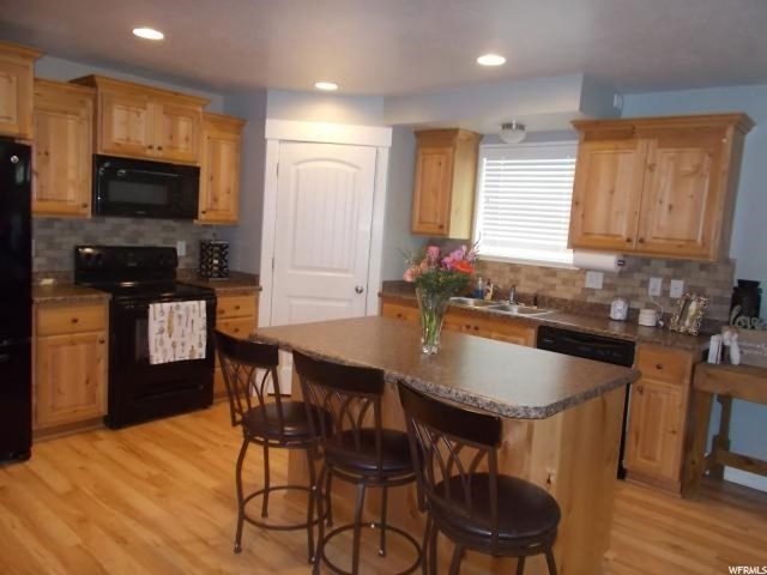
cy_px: 288
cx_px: 384
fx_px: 576
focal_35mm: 26
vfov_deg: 53.1
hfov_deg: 67.3
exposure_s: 1/25
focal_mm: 4.6
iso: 200
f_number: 3.2
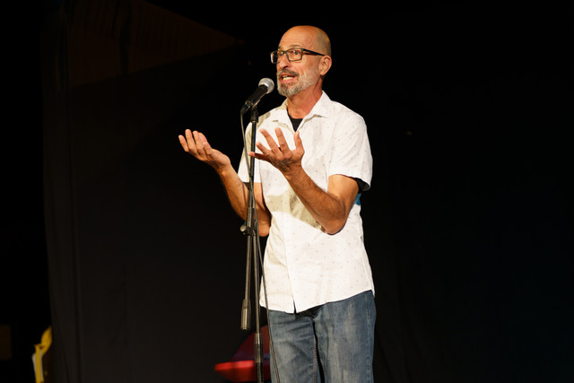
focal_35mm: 70
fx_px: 1116
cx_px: 287
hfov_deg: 28.8
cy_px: 192
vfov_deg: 19.5
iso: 500
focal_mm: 70
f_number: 2.8
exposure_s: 1/80
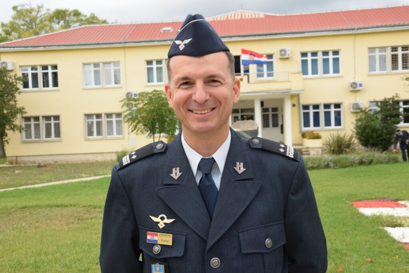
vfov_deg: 28.1
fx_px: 545
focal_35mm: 48
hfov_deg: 41.1
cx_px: 204
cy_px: 136
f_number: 9
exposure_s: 1/320
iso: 640
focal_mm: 32
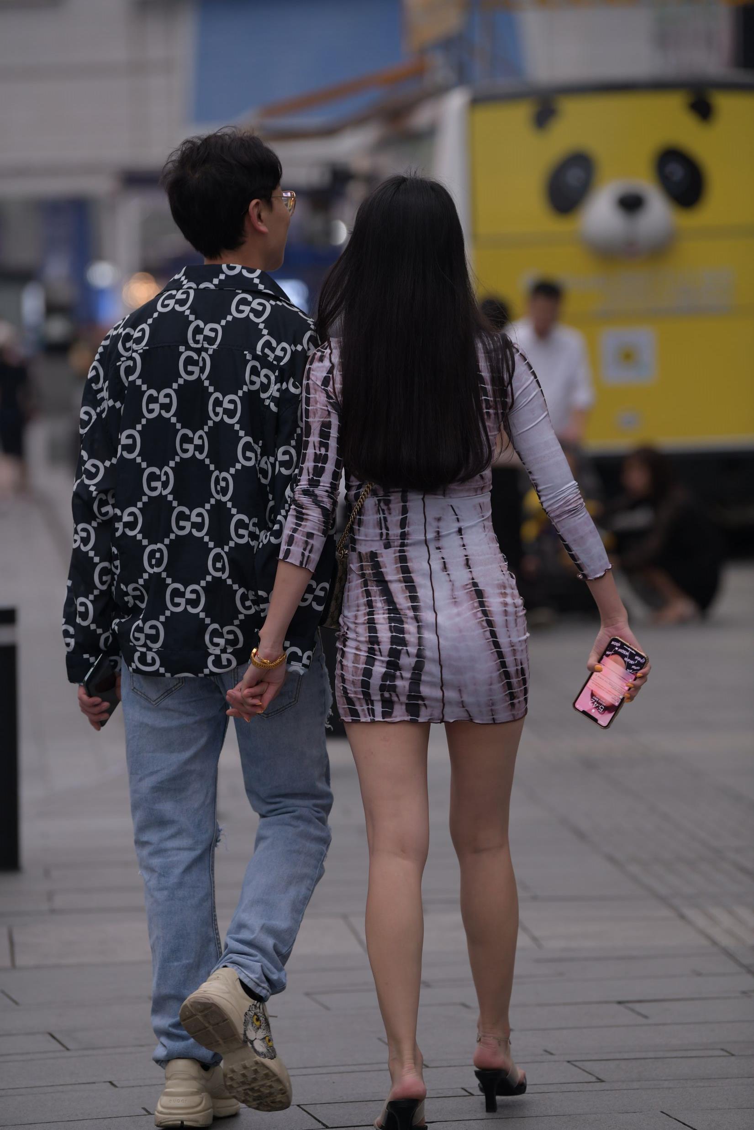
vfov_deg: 12.1
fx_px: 5340
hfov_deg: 8.1
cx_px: 377
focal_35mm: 170
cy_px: 565
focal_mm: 170
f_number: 3.5
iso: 640
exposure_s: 1/500
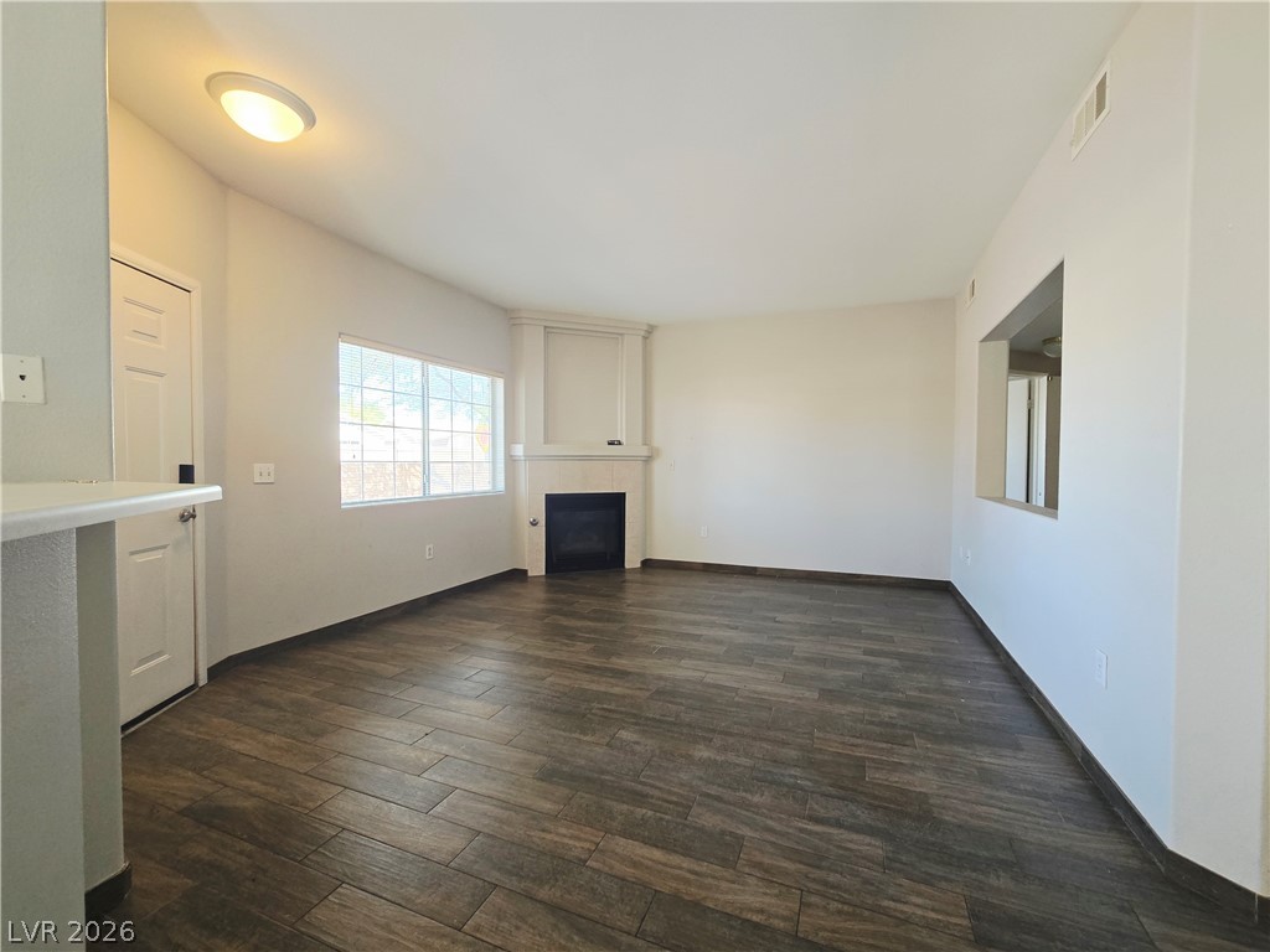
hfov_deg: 106.2
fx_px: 477
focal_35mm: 13
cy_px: 476
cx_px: 635
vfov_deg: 89.9
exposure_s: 1/60
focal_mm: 2.2
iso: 125
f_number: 2.2
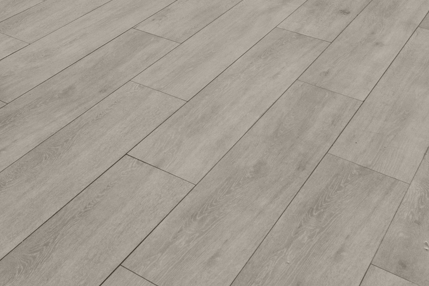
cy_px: -198
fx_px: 715
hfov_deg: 30.0
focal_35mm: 60
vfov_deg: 18.6
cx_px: -44
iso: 200
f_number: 9
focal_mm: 10
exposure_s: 1/2
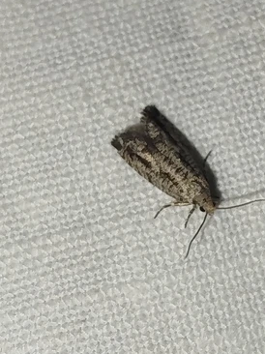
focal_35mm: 147
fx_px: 1502
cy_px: 166
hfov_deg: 10.1
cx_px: 178
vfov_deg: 13.4
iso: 80
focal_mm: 5.31
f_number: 1.7
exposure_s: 1/100
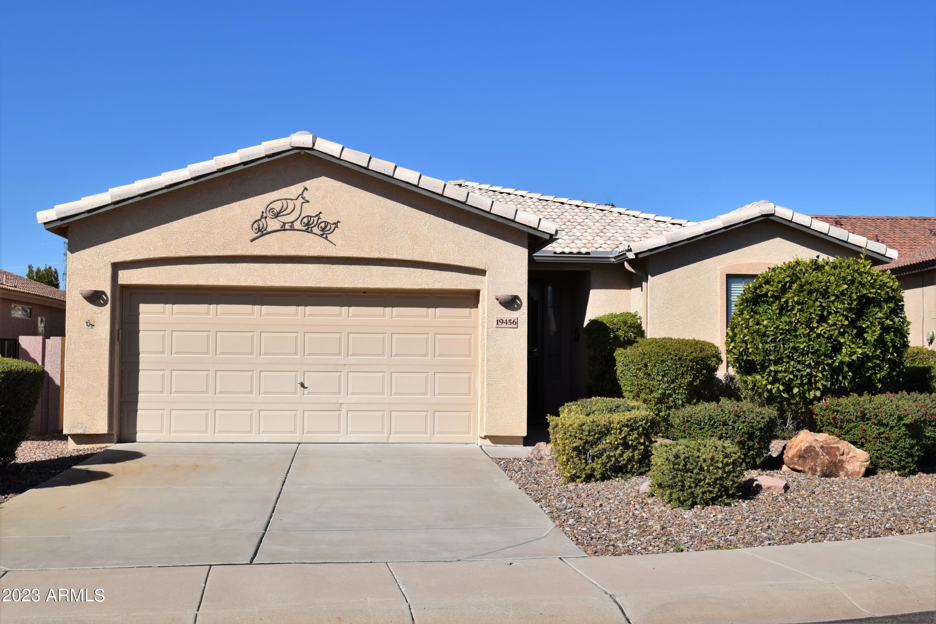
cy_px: 312
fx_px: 1014
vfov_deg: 34.2
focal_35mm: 39
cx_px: 468
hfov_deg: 49.6
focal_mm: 26
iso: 200
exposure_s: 1/500
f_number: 11
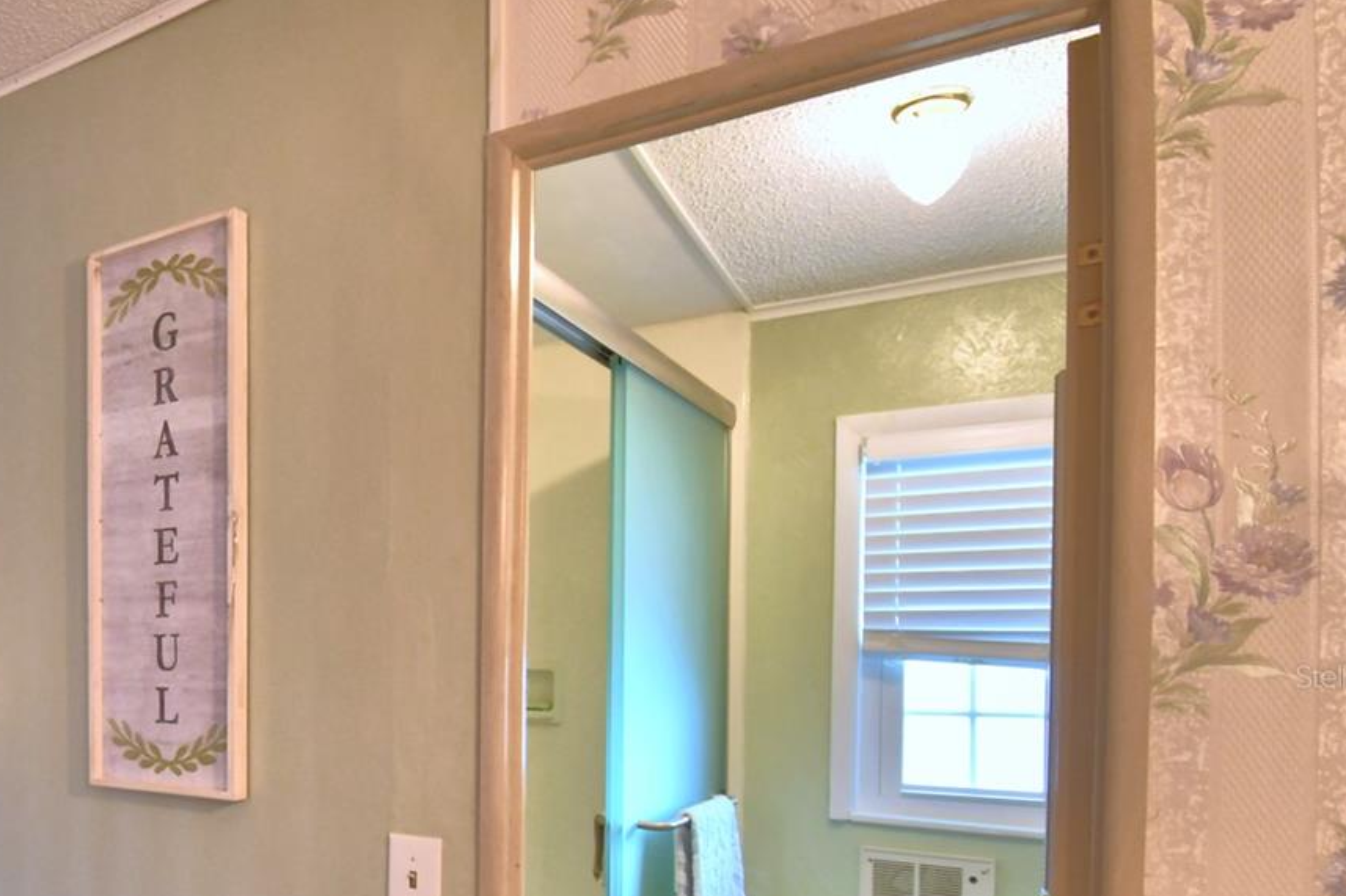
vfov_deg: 44.8
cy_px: 676
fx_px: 1047
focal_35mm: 28
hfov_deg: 57.8
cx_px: 179
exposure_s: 1/30
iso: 400
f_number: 4.5
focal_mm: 10
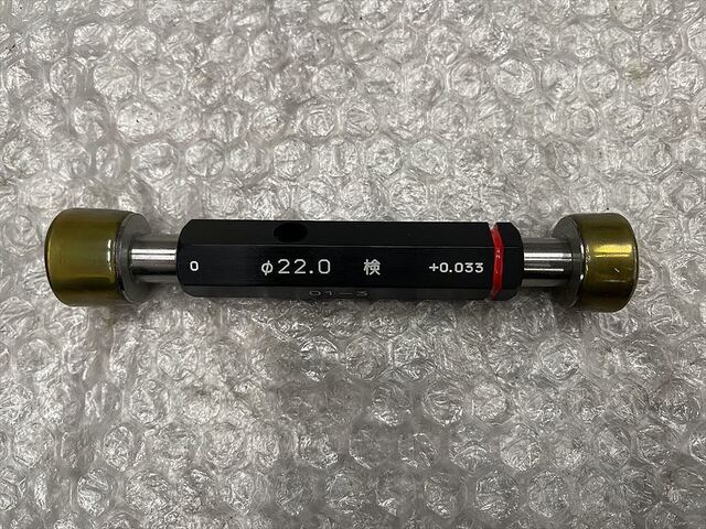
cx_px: 353
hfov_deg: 67.3
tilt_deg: -80.9
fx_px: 530
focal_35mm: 26
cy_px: 264
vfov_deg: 53.1
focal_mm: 5.1
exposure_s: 1/50
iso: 100
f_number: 1.6
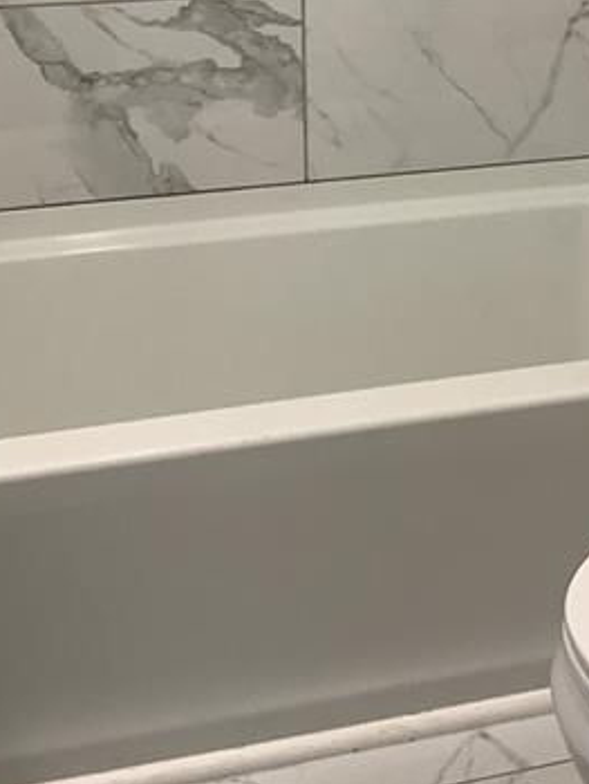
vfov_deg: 27.1
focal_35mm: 68
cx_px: 403
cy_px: 13
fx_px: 1541
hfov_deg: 21.5
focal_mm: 3.3
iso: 64
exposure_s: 1/50
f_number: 2.4
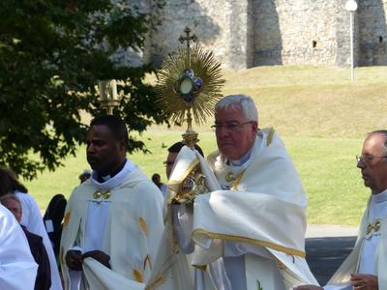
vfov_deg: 6.2
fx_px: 2683
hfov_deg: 8.2
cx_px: 194
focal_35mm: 240
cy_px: 145
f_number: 4
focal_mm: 43.3
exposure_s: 1/250
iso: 100
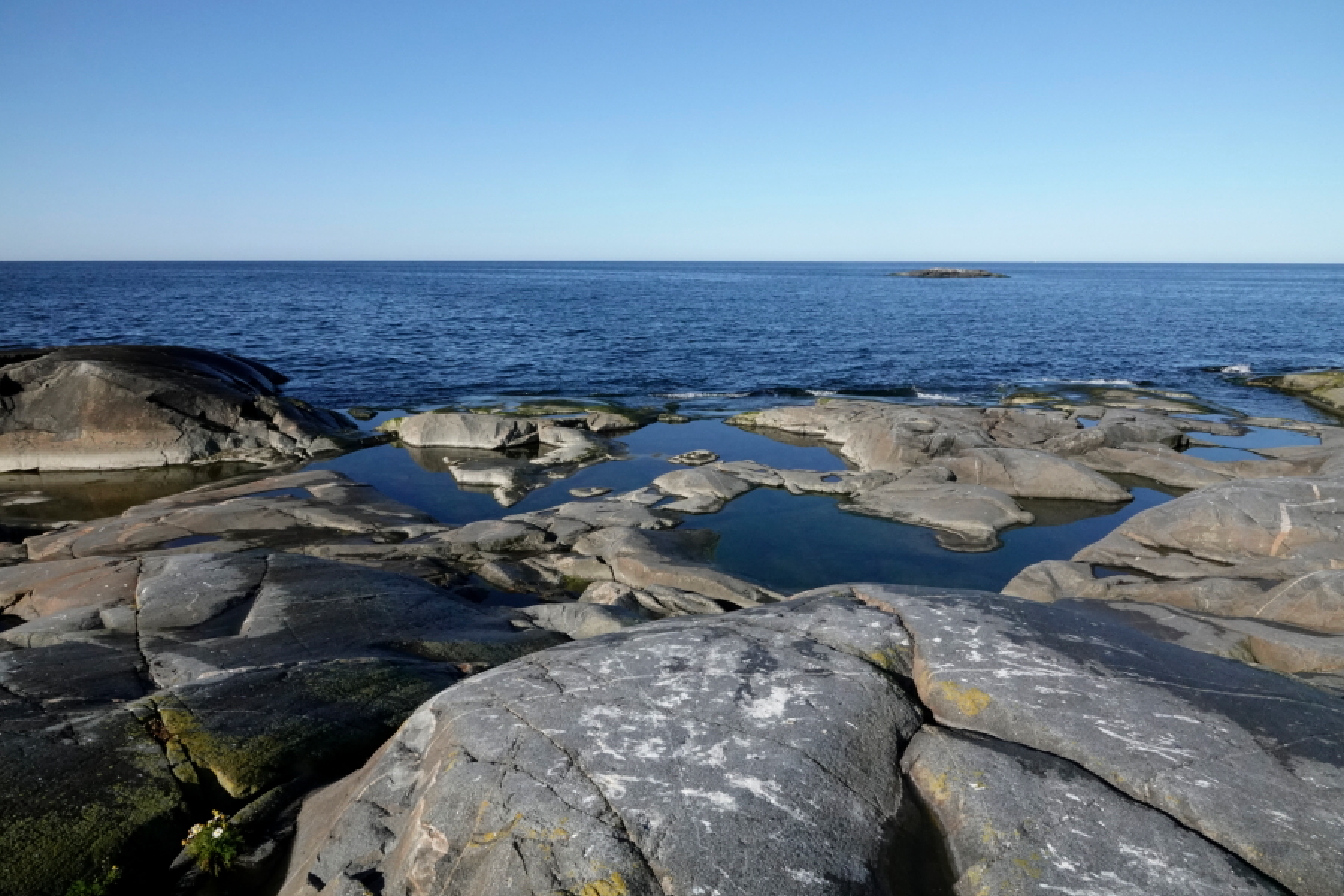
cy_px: 448
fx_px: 896
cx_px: 672
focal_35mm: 24
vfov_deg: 53.1
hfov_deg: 73.7
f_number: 13
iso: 1250
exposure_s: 1/1000
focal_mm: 8.8
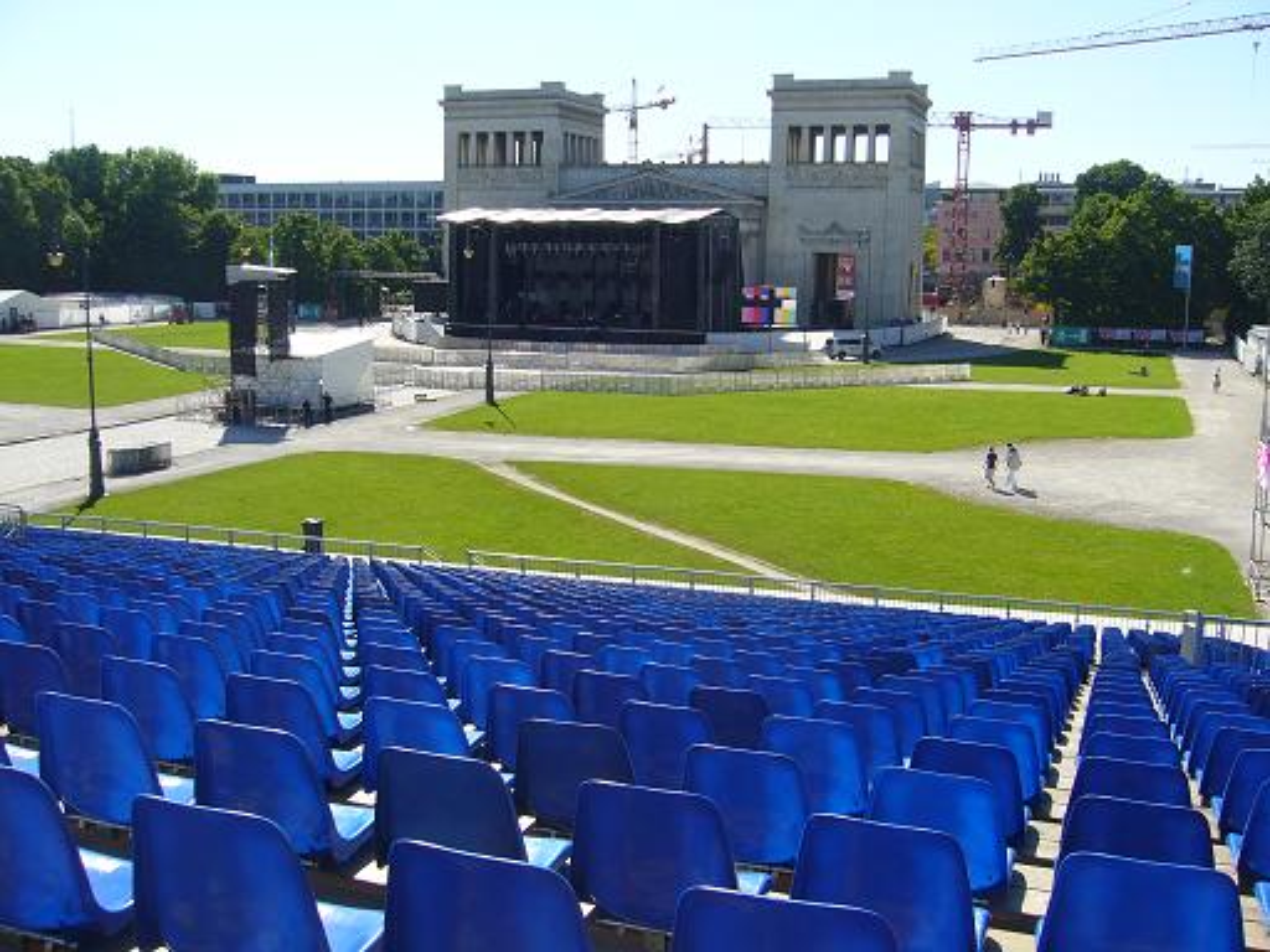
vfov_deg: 40.7
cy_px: 476
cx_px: 635
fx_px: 1284
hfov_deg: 52.6
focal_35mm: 35
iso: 80
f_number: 5.6
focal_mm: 5.8
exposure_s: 1/250
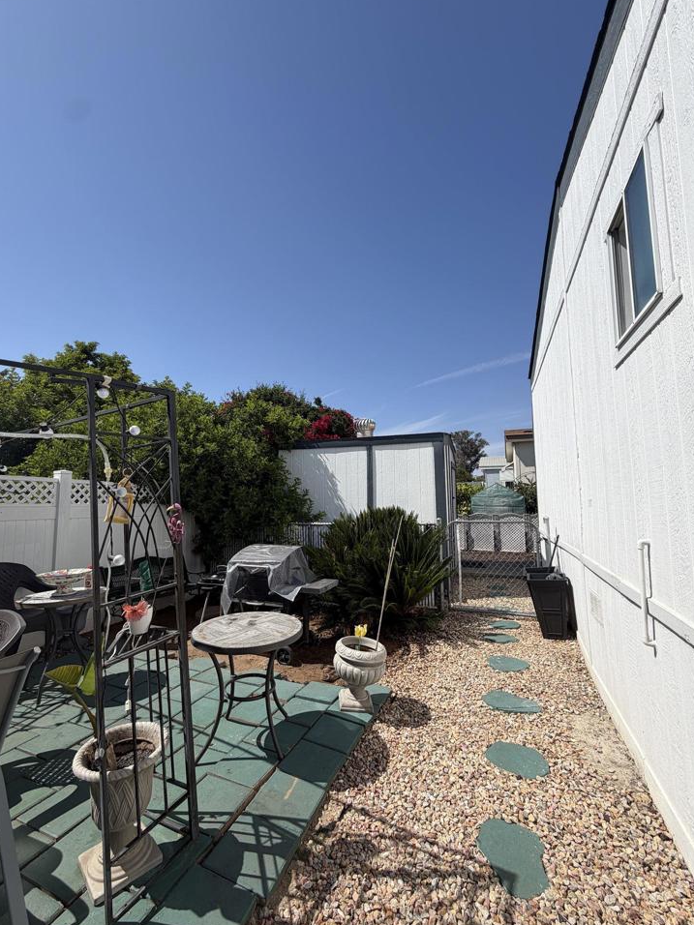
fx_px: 401
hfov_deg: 81.7
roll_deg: +0.1
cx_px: 335
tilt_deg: +5.7
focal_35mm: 15
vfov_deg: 98.2
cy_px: 465
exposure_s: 1/1145
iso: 20
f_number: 2.2
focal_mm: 2.22
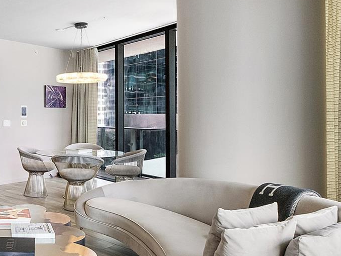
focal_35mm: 34
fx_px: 335
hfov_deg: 46.5
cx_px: 12
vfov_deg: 41.7
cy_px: 116
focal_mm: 10
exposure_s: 1/80
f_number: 8
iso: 1000
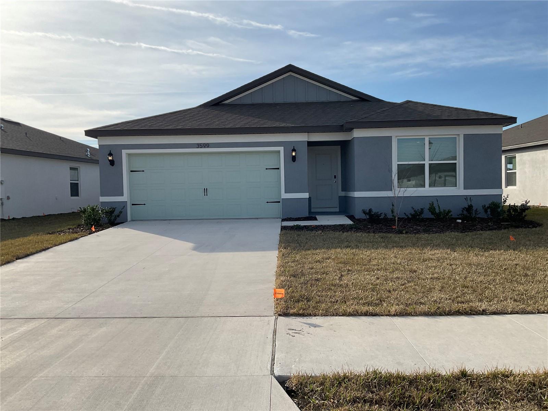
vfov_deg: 48.2
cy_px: 206
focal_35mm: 29
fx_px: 459
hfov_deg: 61.7
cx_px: 274
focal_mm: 3
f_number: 1.8
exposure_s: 1/3125
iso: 16
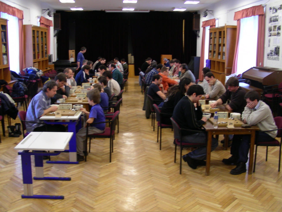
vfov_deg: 37.7
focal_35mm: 38
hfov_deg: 49.0
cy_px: 106
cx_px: 141
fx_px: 310
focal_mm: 6.3
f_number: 3.5
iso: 51
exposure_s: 1/4
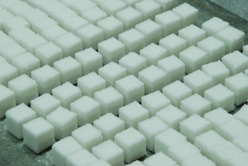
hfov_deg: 13.0
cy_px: 83
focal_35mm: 158
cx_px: 124
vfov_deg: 8.7
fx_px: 1086
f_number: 18
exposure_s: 2
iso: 100
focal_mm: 105
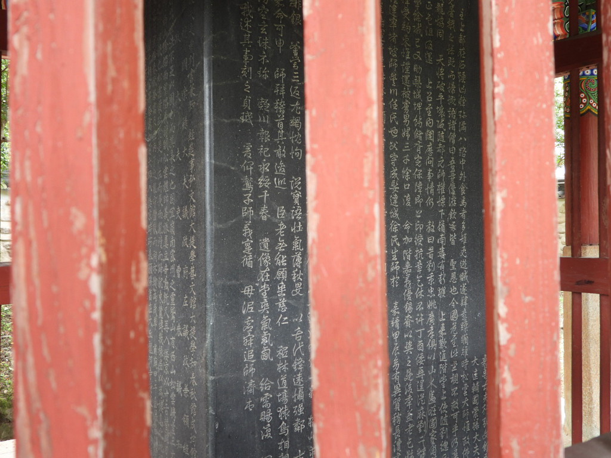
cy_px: 229
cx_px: 306
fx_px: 618
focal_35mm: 35
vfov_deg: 40.7
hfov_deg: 52.6
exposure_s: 1/30
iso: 125
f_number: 3.2
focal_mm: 6.3
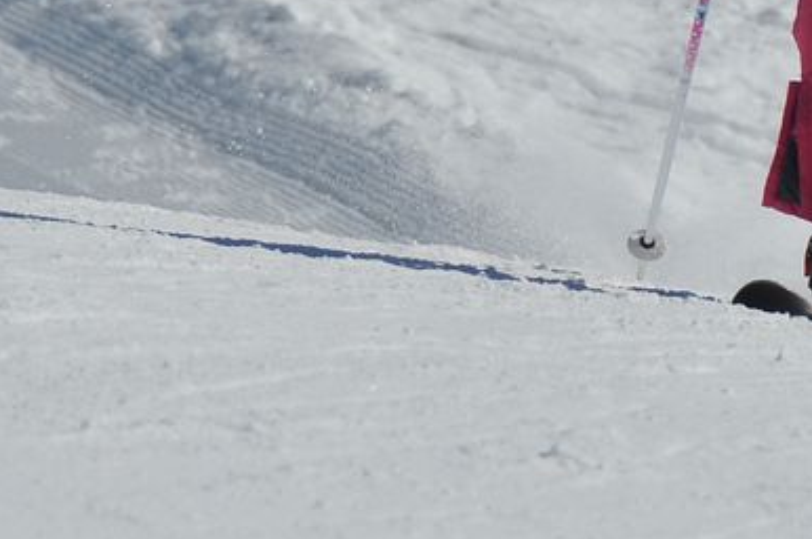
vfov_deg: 1.1
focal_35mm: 1245
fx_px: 28035
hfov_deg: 1.7
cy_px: -22
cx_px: 871
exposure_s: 1/1600
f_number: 9
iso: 200
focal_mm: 200
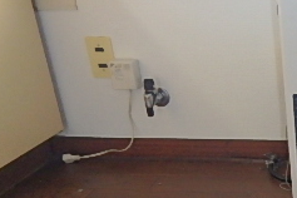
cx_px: 390
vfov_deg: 22.9
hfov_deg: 27.9
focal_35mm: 59
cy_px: 128
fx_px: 487
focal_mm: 3.7
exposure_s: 1/30
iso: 400
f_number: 3.5
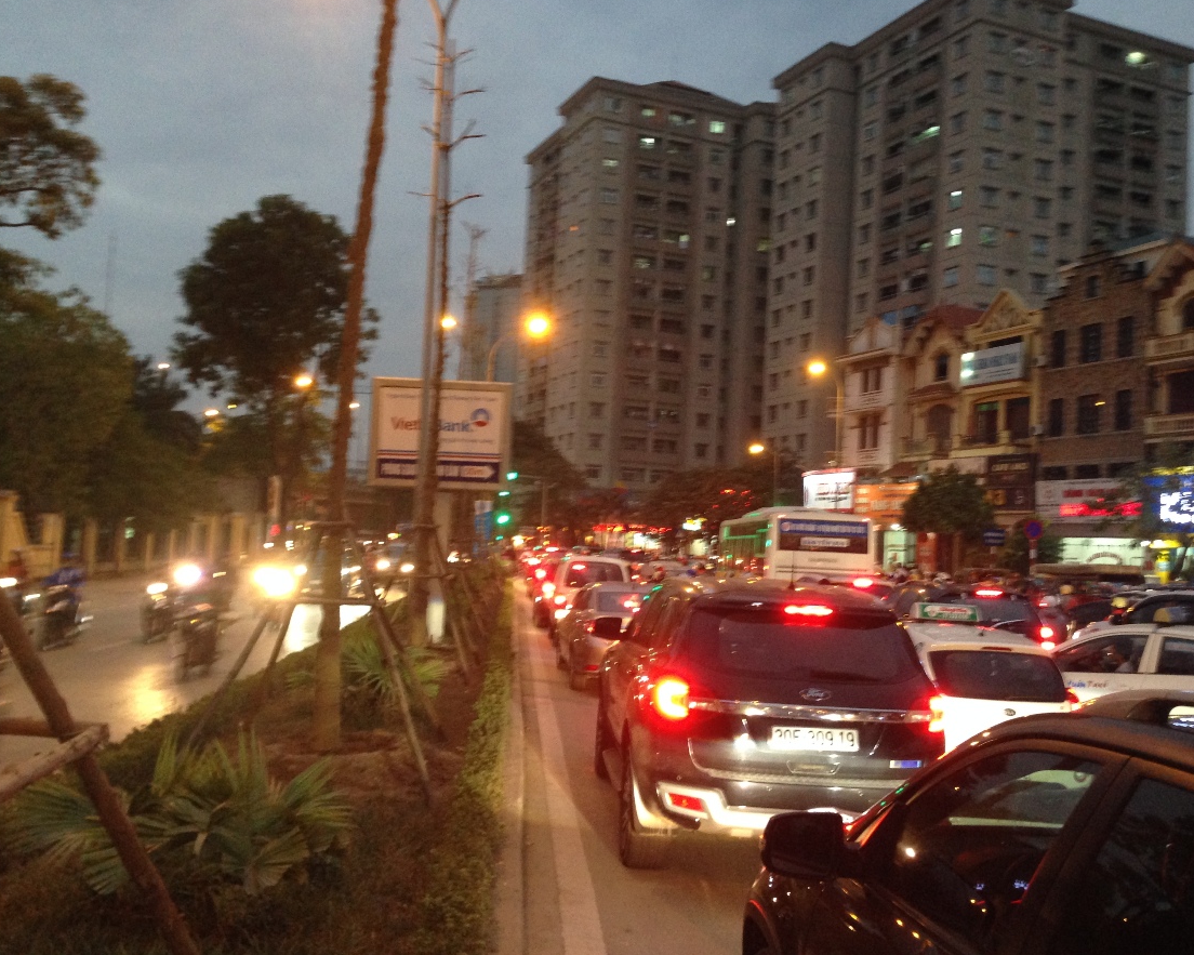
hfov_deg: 51.5
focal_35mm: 35
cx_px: 620
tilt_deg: +1.7
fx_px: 1237
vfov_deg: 42.2
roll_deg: -2.2
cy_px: 470
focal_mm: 4.12
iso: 250
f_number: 2.4
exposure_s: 1/20
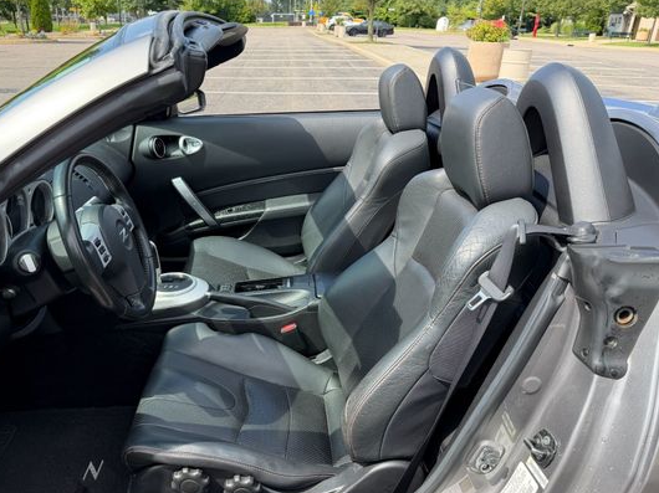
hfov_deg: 61.2
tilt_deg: -25.6
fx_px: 552
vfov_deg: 48.0
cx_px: 264
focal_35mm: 29
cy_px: 286
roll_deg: -0.9
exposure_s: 1/1385
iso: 80
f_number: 1.78
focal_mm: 6.76
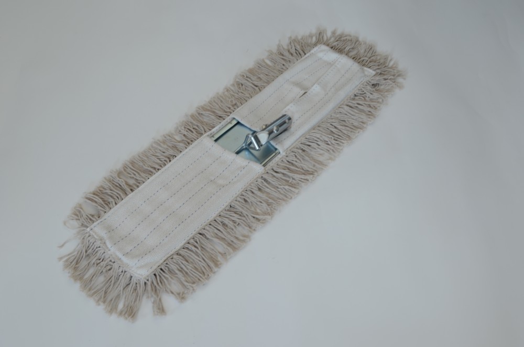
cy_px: 174
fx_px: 566
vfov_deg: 34.1
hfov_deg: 49.6
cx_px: 262
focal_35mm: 39
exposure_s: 1/2
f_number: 8
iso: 200
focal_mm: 26
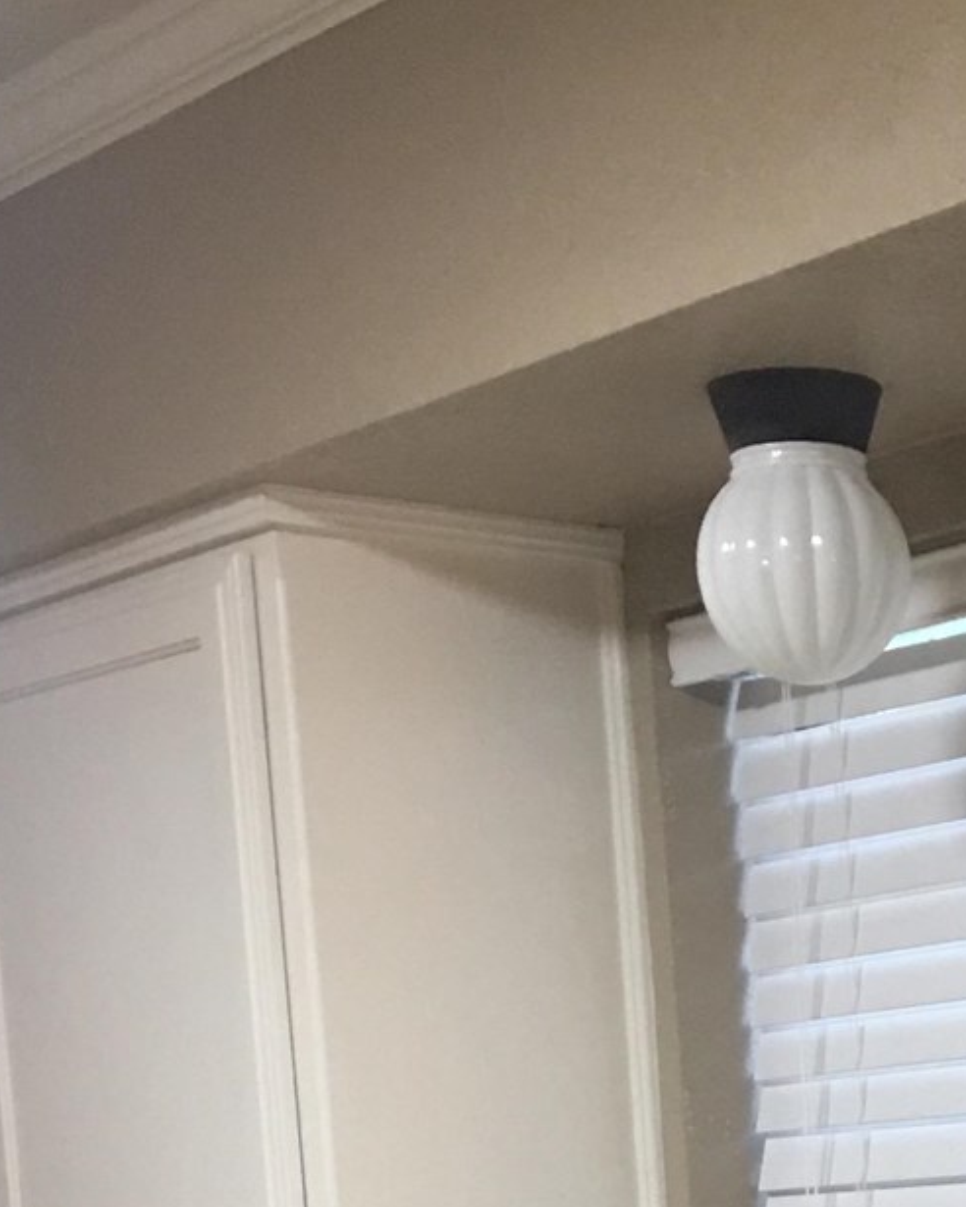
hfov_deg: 13.9
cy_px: 2037
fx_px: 3788
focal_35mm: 106
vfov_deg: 15.9
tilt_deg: -9.5
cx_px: 1323
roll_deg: +1.8
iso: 64
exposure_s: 1/15
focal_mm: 4.15
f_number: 2.2
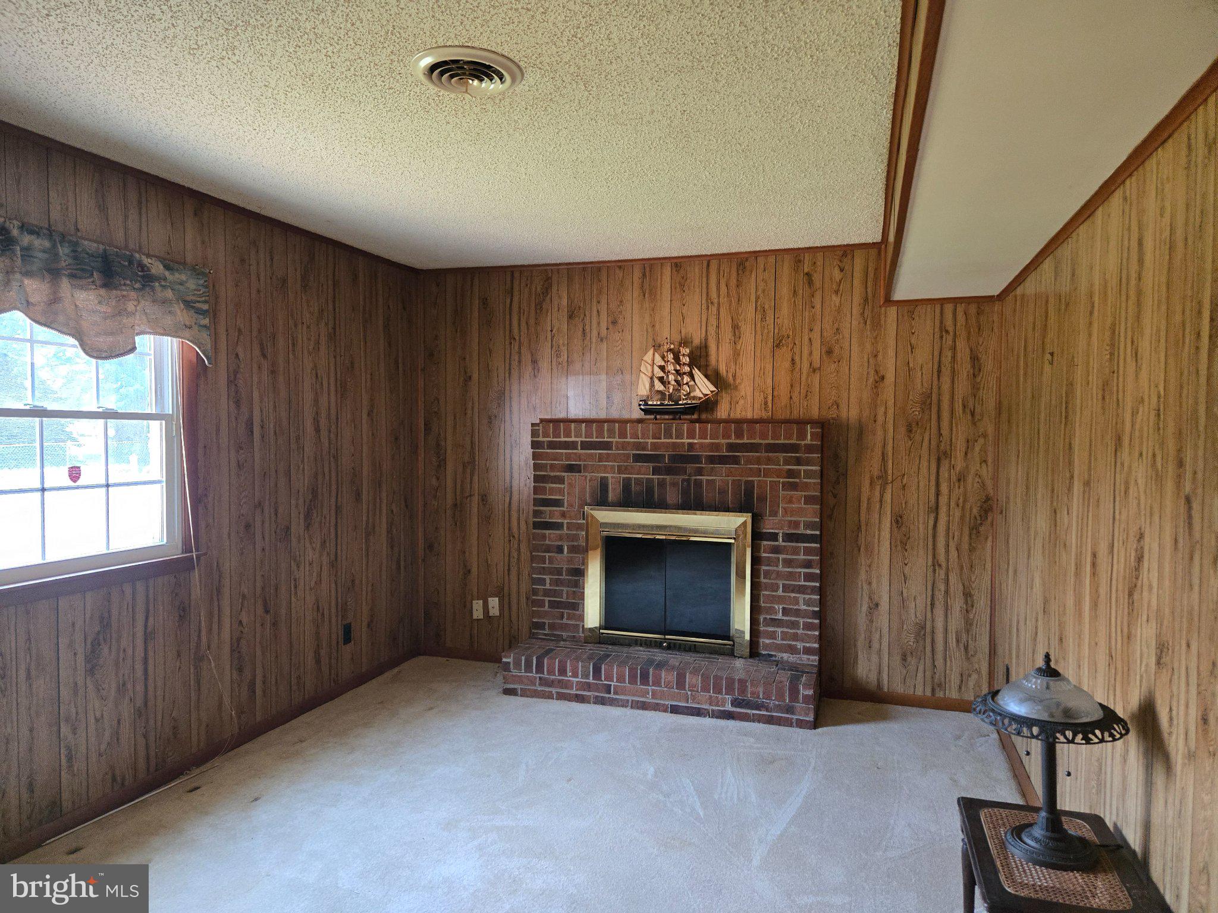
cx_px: 609
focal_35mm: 23
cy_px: 456
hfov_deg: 73.9
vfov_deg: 58.9
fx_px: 809
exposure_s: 1/120
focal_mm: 5.4
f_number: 1.8
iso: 1000
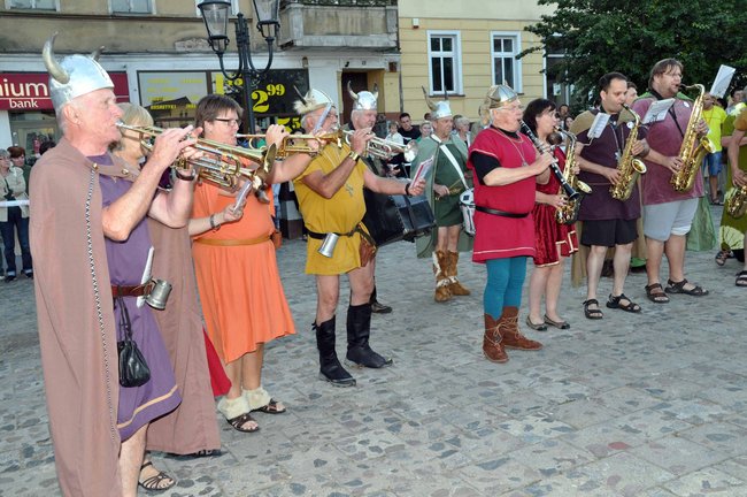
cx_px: 374
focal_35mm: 38
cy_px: 248
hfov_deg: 51.3
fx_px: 777
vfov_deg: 35.4
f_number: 13
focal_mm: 25
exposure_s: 1/60
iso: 640
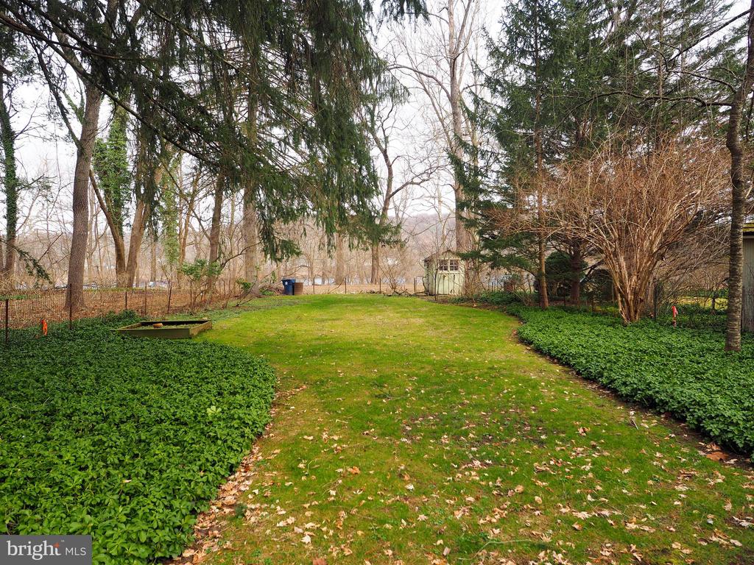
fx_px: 523
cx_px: 377
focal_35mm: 24
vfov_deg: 56.8
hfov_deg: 71.6
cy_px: 282
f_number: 3.5
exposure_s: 1/250
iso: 200
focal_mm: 12
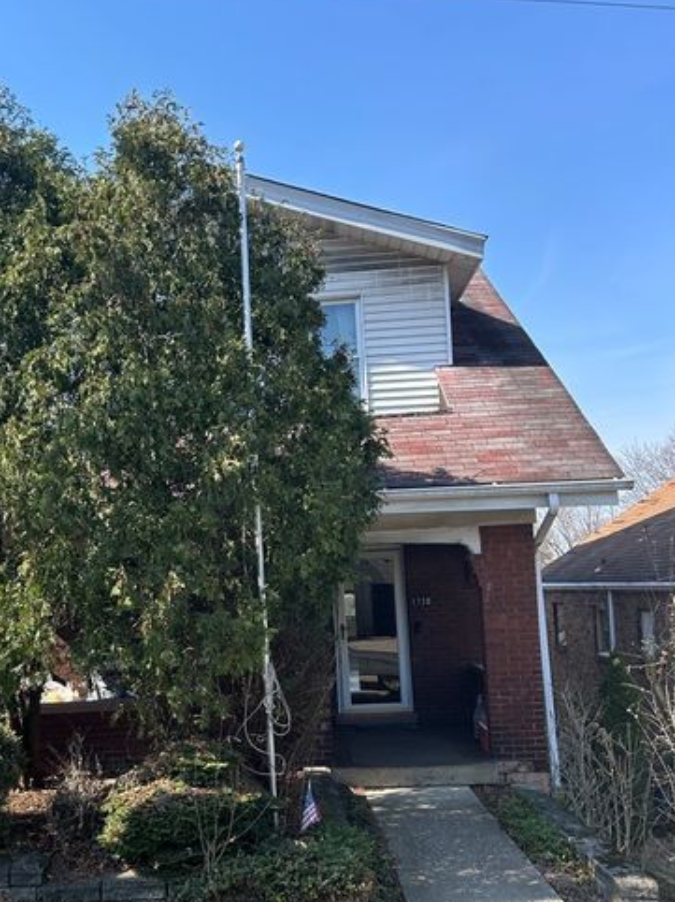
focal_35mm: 36
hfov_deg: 39.2
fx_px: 937
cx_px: 224
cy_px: 551
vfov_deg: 51.0
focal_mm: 5.7
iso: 50
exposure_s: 1/1361
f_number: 1.5
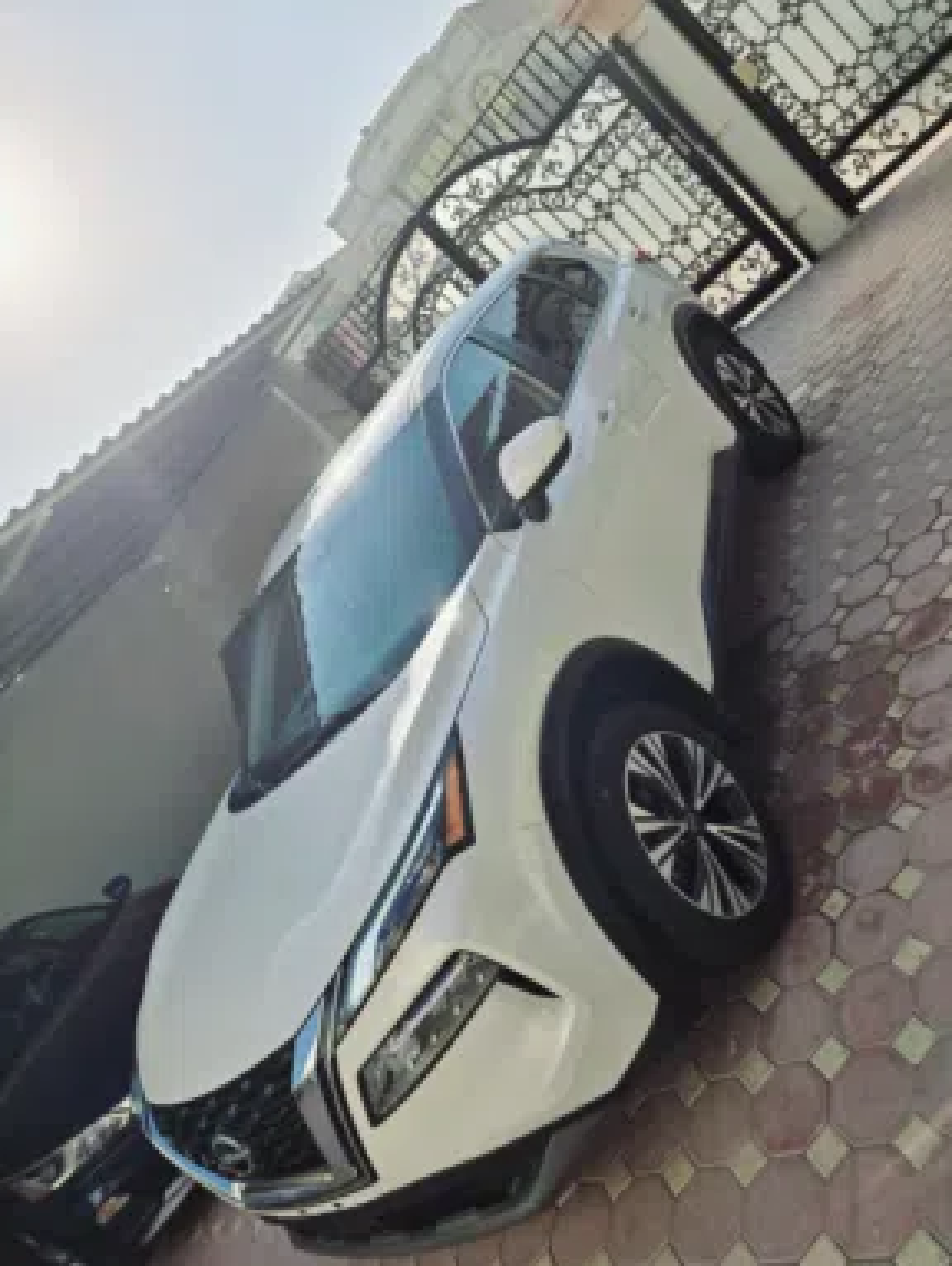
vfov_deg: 71.5
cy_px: 635
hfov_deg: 56.9
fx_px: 879
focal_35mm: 24
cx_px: 469
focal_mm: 6.3
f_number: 1.7
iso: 12
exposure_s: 1/2000
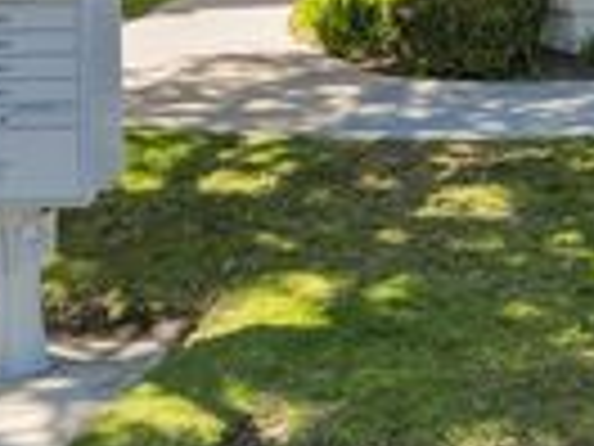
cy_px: -137
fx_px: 1562
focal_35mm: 91
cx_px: 765
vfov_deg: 15.4
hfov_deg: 19.9
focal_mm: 6.72
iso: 120
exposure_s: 1/800
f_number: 1.7
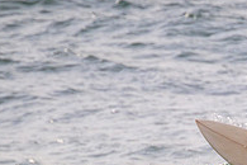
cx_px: 363
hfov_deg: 0.8
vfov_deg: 0.6
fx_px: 16911
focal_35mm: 2465
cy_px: 177
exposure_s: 1/2000
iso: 720
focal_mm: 800
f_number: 11
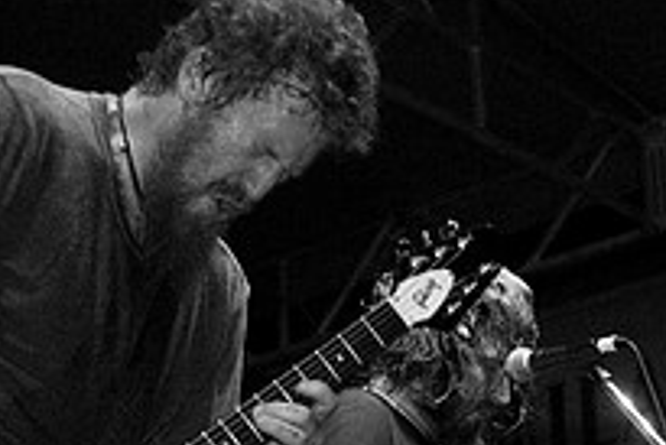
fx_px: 2747
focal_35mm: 148
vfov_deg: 9.2
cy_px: 445
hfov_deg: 13.7
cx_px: 595
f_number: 3.2
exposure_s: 1/160
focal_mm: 35
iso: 800
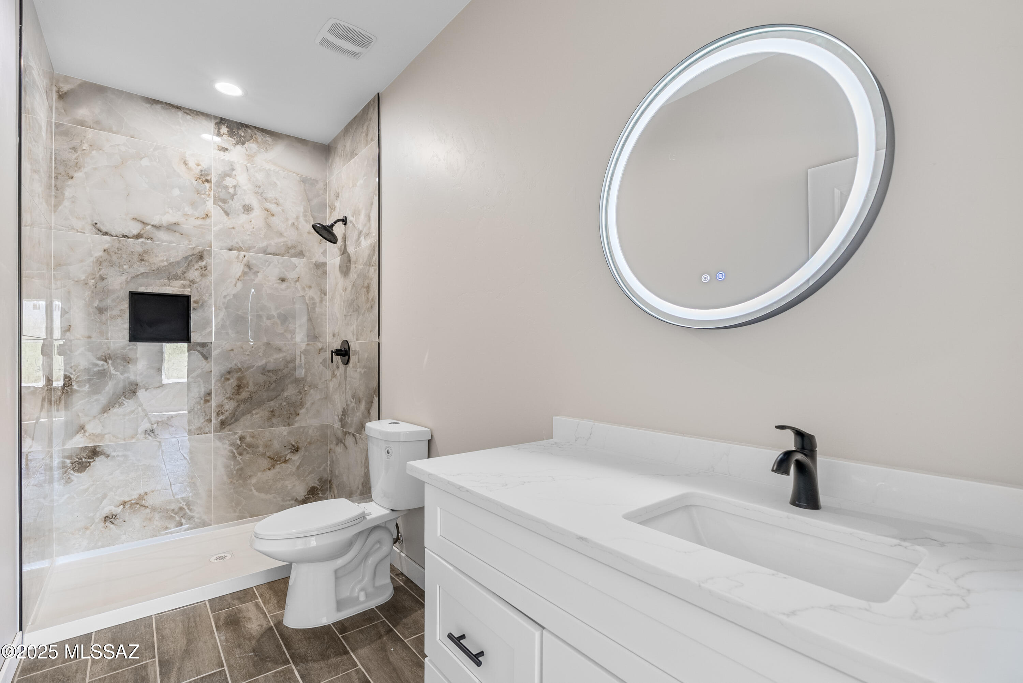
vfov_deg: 73.8
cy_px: 342
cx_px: 512
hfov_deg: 96.7
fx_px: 455
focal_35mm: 16
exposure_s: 1.6
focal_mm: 16
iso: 400
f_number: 8
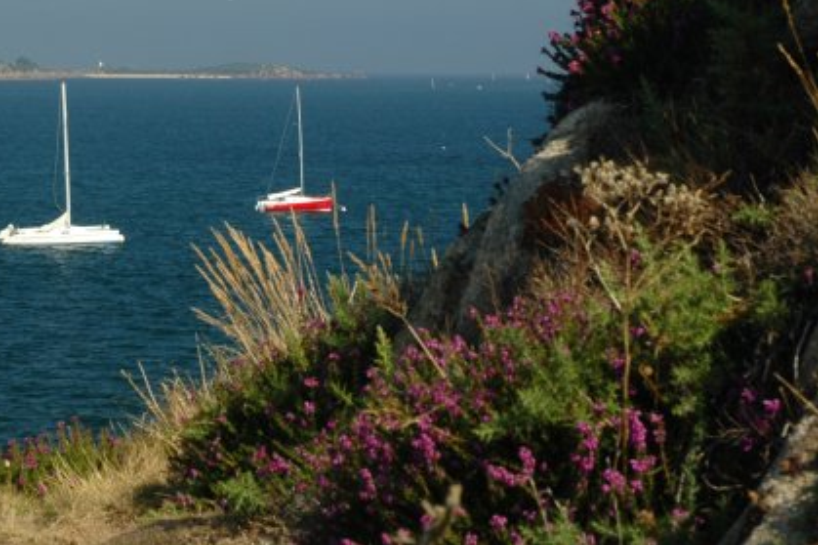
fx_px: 2862
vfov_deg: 10.8
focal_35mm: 126
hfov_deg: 16.0
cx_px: 39
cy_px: 129
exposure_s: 1/50
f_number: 13
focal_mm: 44
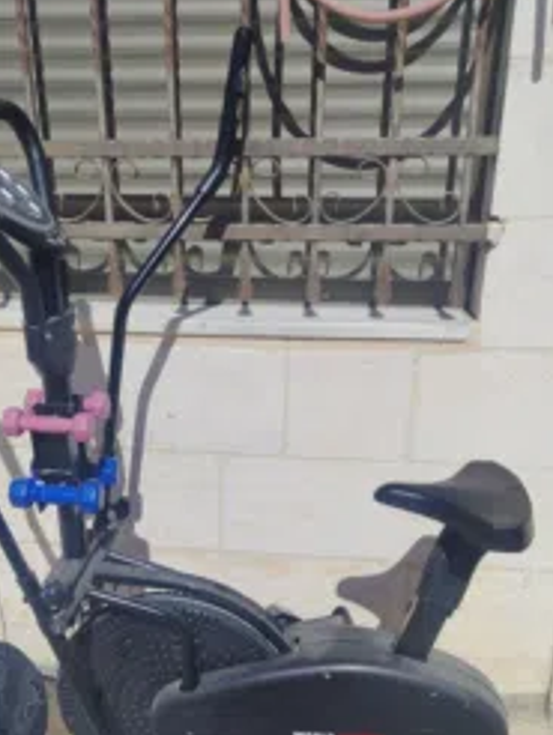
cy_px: 478
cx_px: 212
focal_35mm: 39
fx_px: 829
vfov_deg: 47.2
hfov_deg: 36.7
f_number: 1.75
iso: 100
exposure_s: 1/2280
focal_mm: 5.25
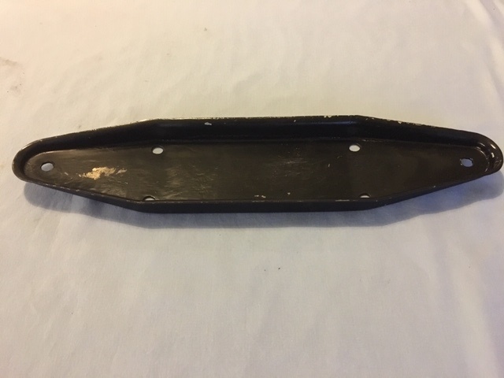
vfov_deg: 48.2
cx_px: 252
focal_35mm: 29
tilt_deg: -53.2
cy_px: 189
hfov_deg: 61.7
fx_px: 422
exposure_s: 1/17
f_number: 2.2
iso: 400
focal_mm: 4.15
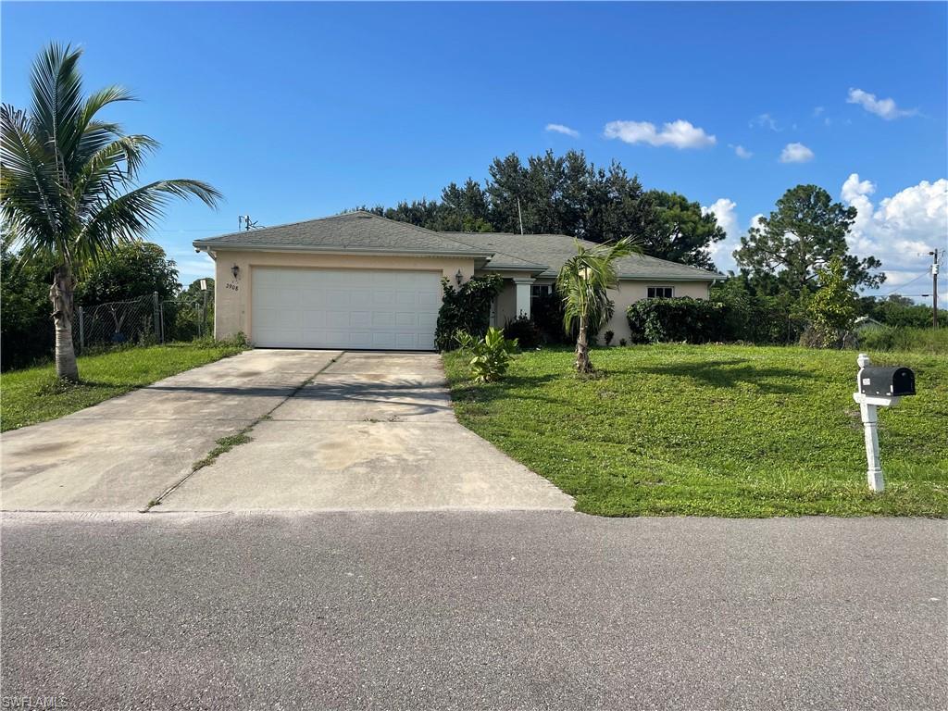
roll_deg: -0.6
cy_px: 356
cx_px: 474
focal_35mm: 26
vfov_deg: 53.1
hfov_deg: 67.3
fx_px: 712
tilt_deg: +0.6
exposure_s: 1/3401
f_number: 1.6
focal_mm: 4.2
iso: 32
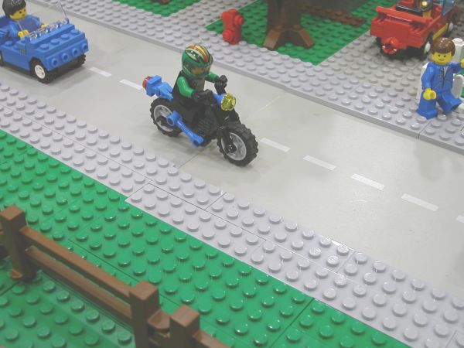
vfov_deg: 29.7
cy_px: 174
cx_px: 232
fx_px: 657
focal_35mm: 49
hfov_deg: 38.9
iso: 100
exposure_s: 1/15.1
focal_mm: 7.5
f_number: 3.2
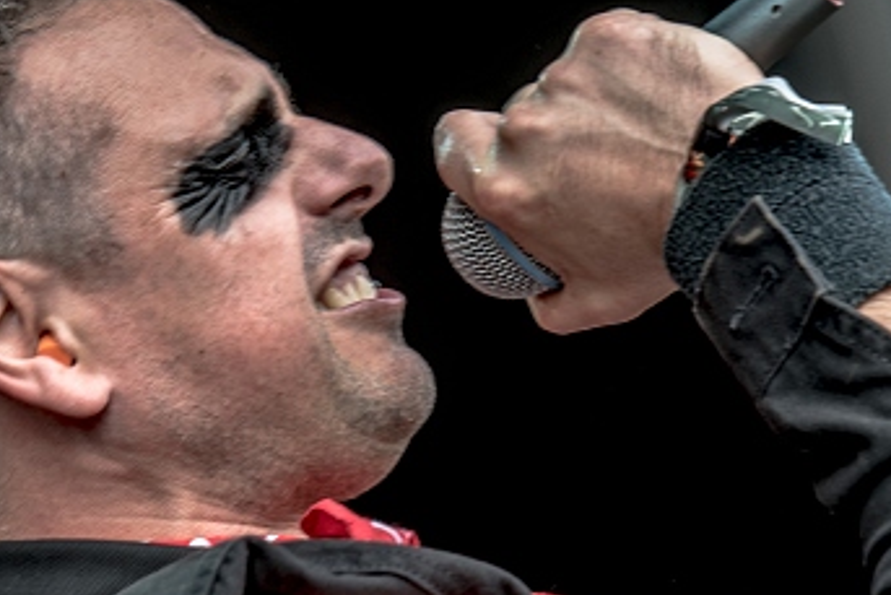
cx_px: 294
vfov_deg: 2.7
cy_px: 385
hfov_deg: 4.0
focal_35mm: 519
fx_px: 12851
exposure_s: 1/160
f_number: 4
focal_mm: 165
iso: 64
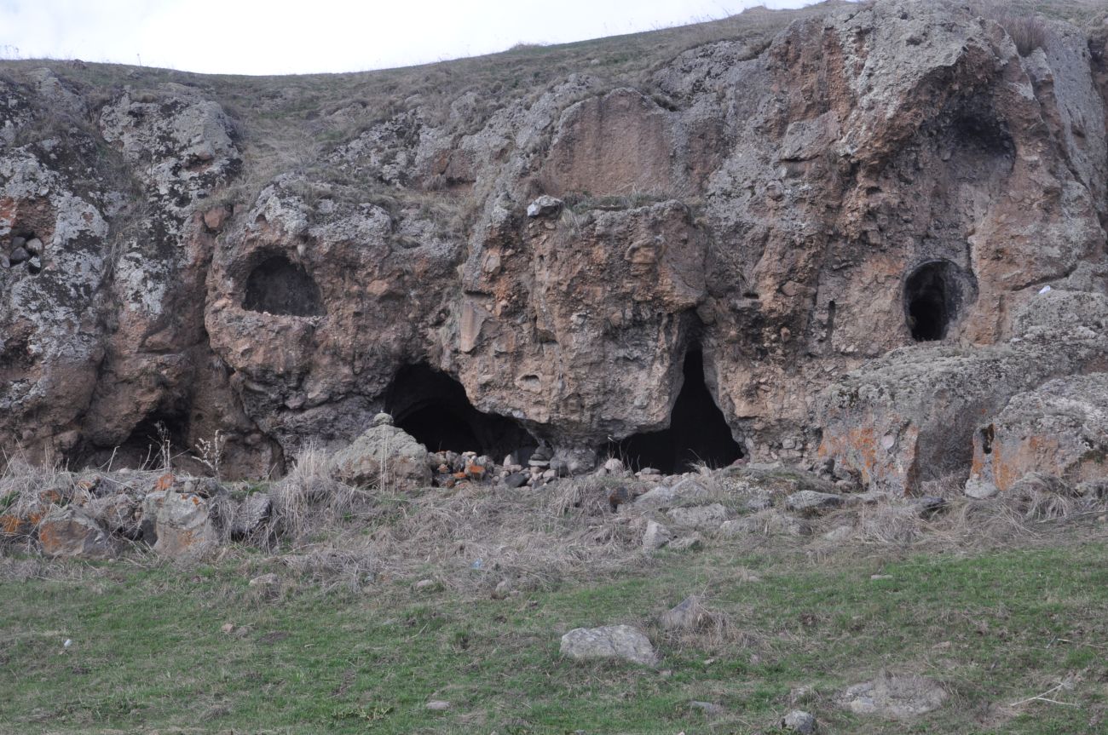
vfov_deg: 20.1
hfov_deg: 29.9
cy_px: 368
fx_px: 2075
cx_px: 554
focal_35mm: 68
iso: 400
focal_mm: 45
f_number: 7.1
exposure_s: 1/200
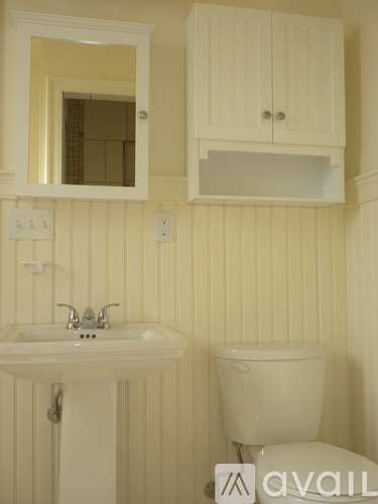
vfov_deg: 50.1
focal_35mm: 37
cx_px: 189
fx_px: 539
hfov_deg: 38.7
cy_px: 252
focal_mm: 6.6
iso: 64
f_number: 3.5
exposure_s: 1/78.7
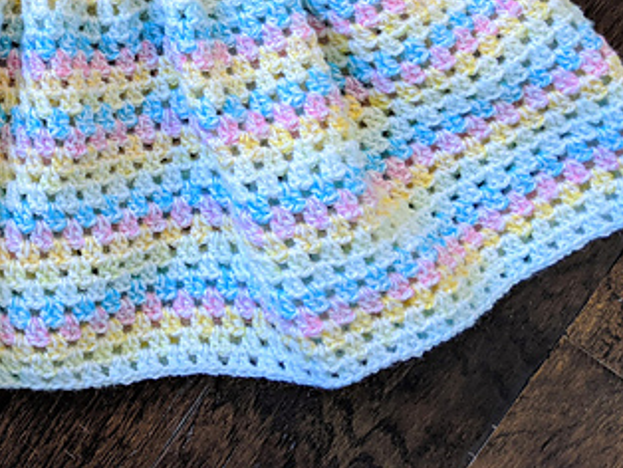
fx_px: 991
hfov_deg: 33.5
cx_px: 89
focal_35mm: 55
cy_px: 34
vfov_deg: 25.6
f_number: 1.8
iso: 242
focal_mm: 4.44
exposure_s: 1/24
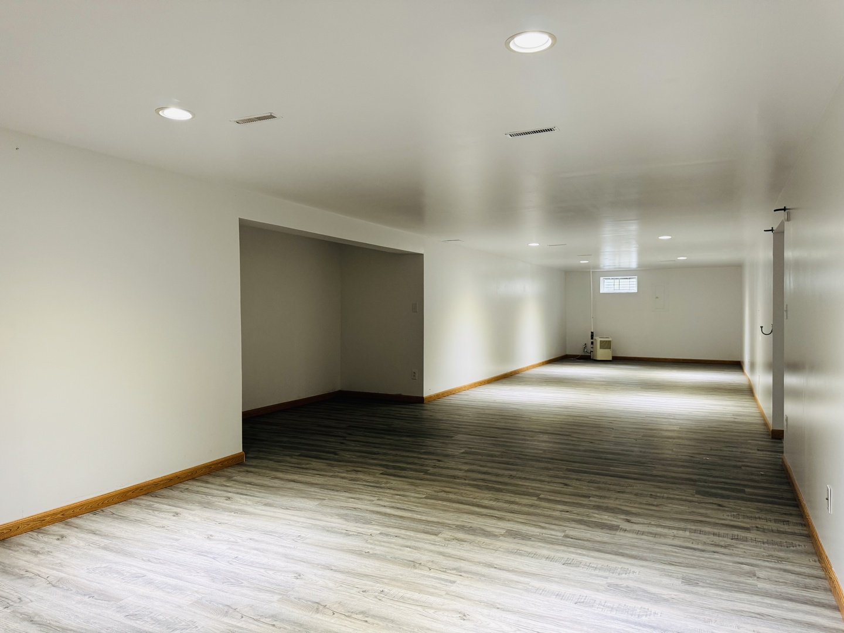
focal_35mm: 24
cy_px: 316
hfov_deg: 71.6
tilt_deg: -0.7
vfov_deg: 56.8
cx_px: 422
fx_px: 585
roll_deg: +0.1
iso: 200
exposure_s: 1/60
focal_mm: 6.76
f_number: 1.78
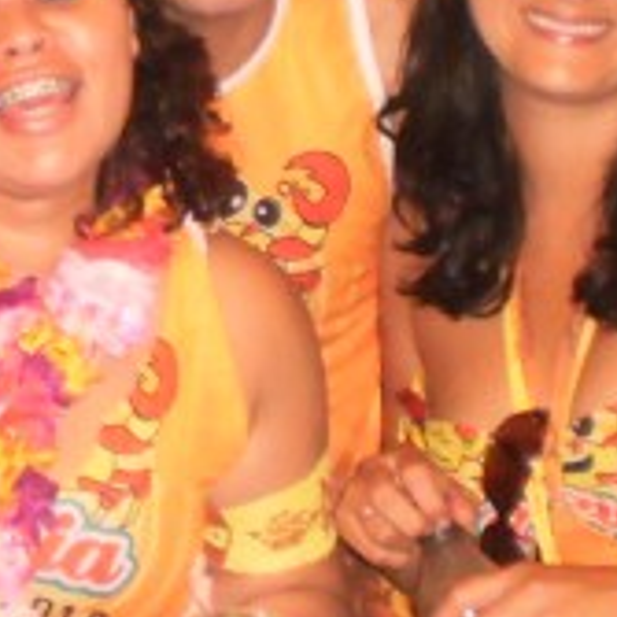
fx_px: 3065
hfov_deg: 11.1
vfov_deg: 11.3
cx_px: -284
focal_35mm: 152
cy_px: -129
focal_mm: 6.3
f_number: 3.1
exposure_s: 1/30
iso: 500
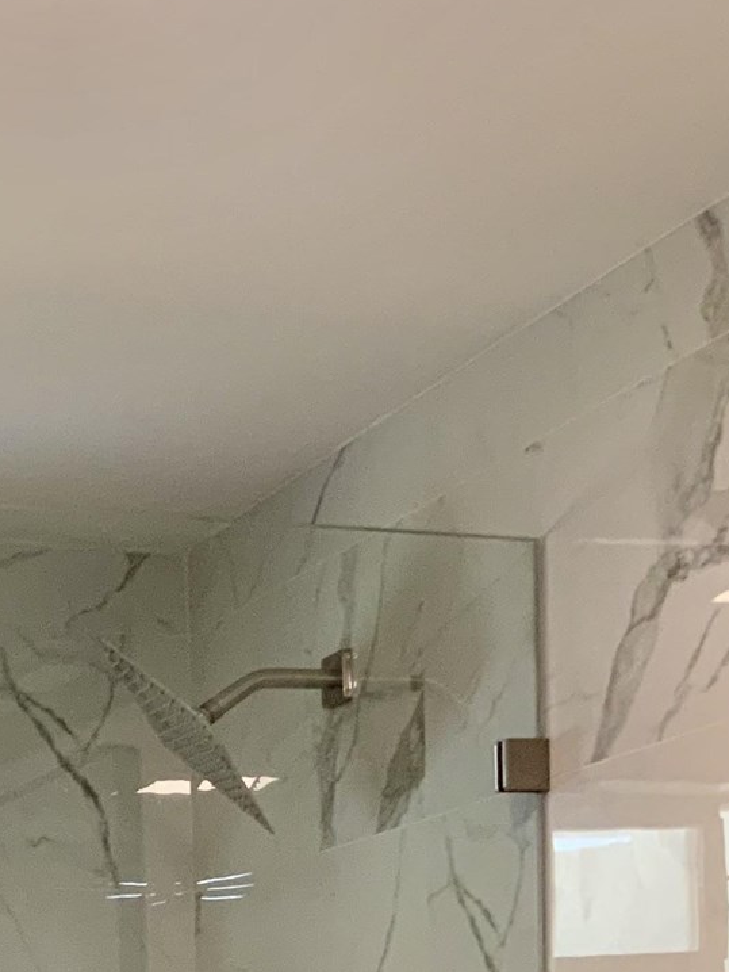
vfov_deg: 19.0
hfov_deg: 15.4
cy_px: 1366
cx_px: -116
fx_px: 2610
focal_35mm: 93
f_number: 1.8
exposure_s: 1/60
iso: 80
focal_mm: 3
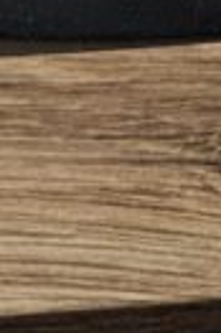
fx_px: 1726
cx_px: -856
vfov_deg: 10.6
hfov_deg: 5.6
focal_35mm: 187
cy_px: -155
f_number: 1.8
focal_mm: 5.4
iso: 640
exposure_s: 1/25
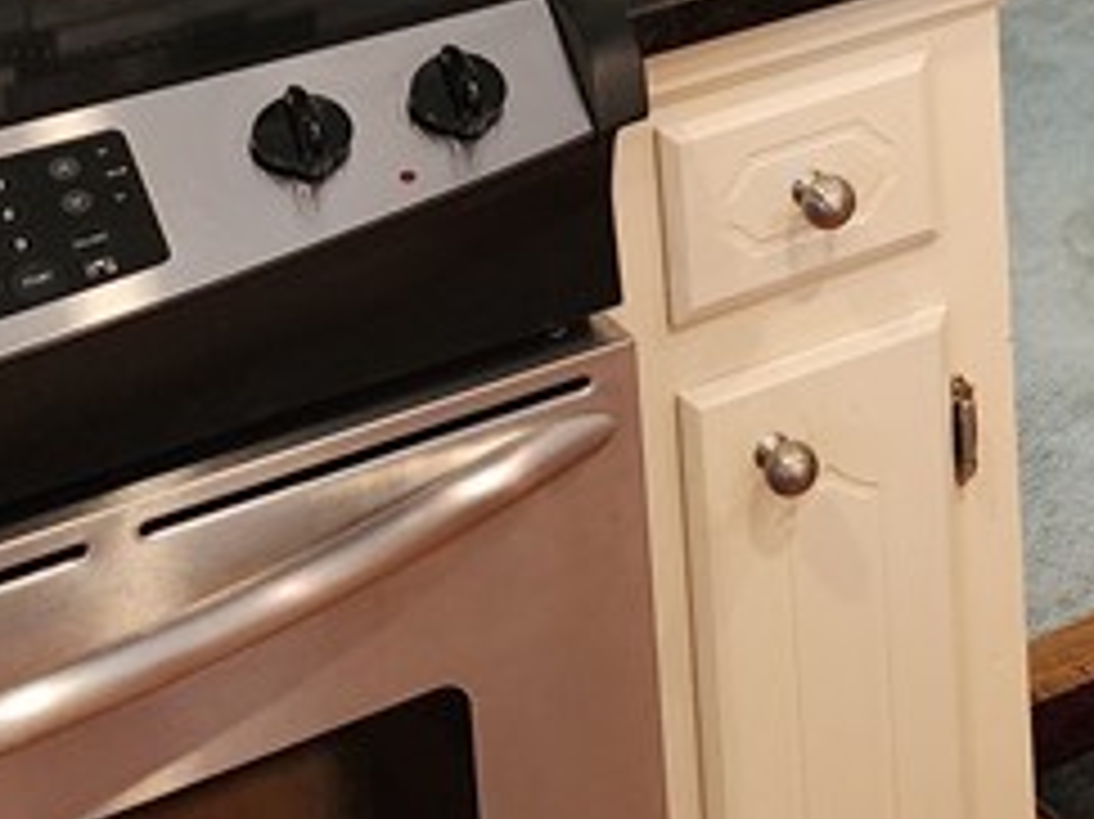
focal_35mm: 97
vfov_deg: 13.8
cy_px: -576
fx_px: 3064
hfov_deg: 19.0
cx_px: 1346
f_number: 1.8
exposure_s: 1/120
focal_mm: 6.4
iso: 500
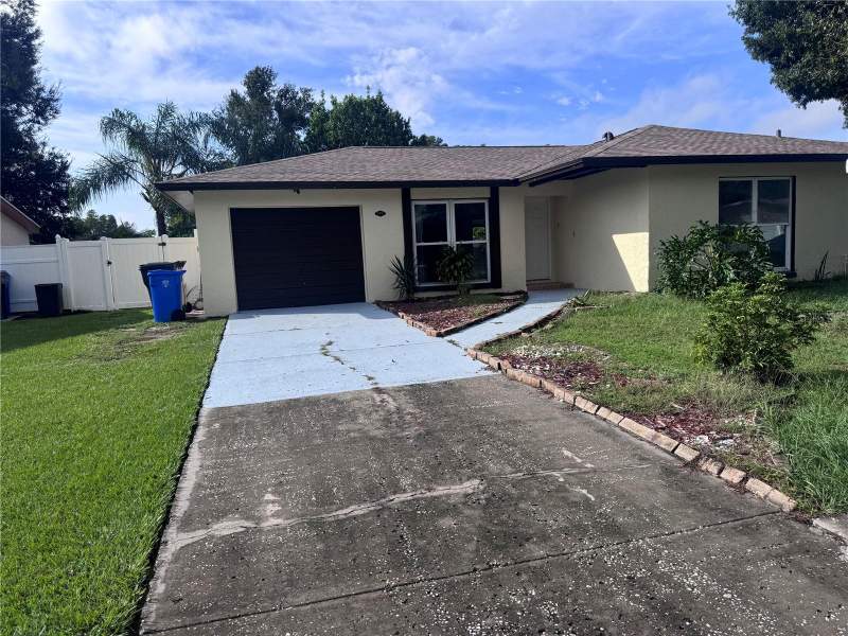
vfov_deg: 56.8
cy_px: 318
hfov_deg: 71.6
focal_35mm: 24
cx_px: 424
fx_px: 588
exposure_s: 1/5348
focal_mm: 6.76
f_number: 1.78
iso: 80
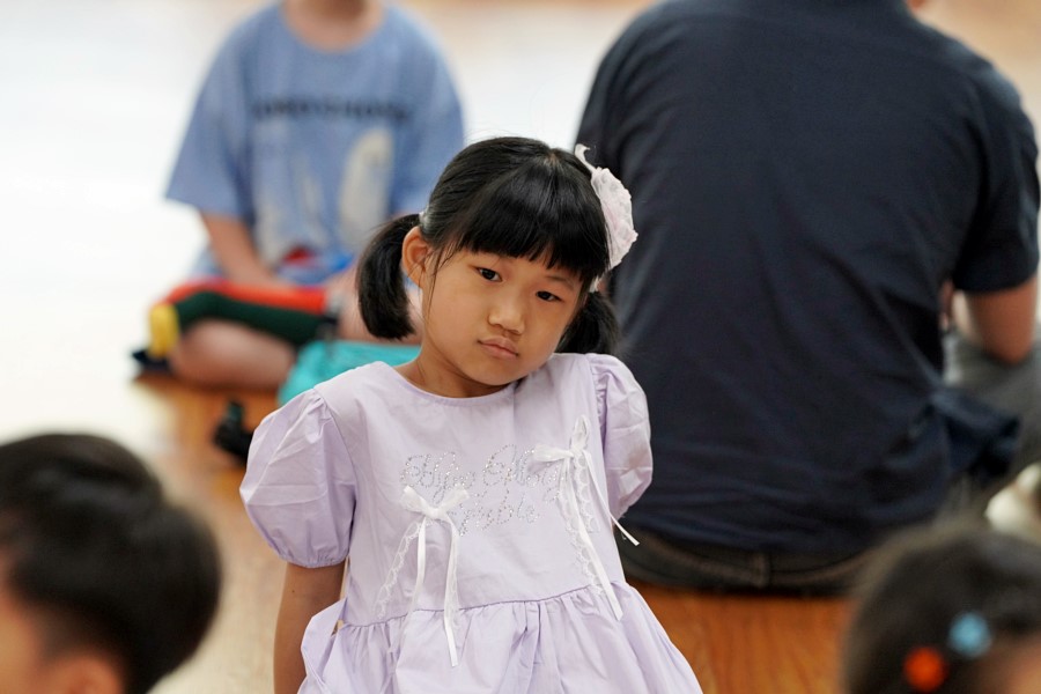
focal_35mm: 200
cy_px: 347
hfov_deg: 10.3
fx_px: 5783
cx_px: 520
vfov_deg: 6.9
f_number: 4
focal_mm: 200
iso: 3200
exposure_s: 1/250
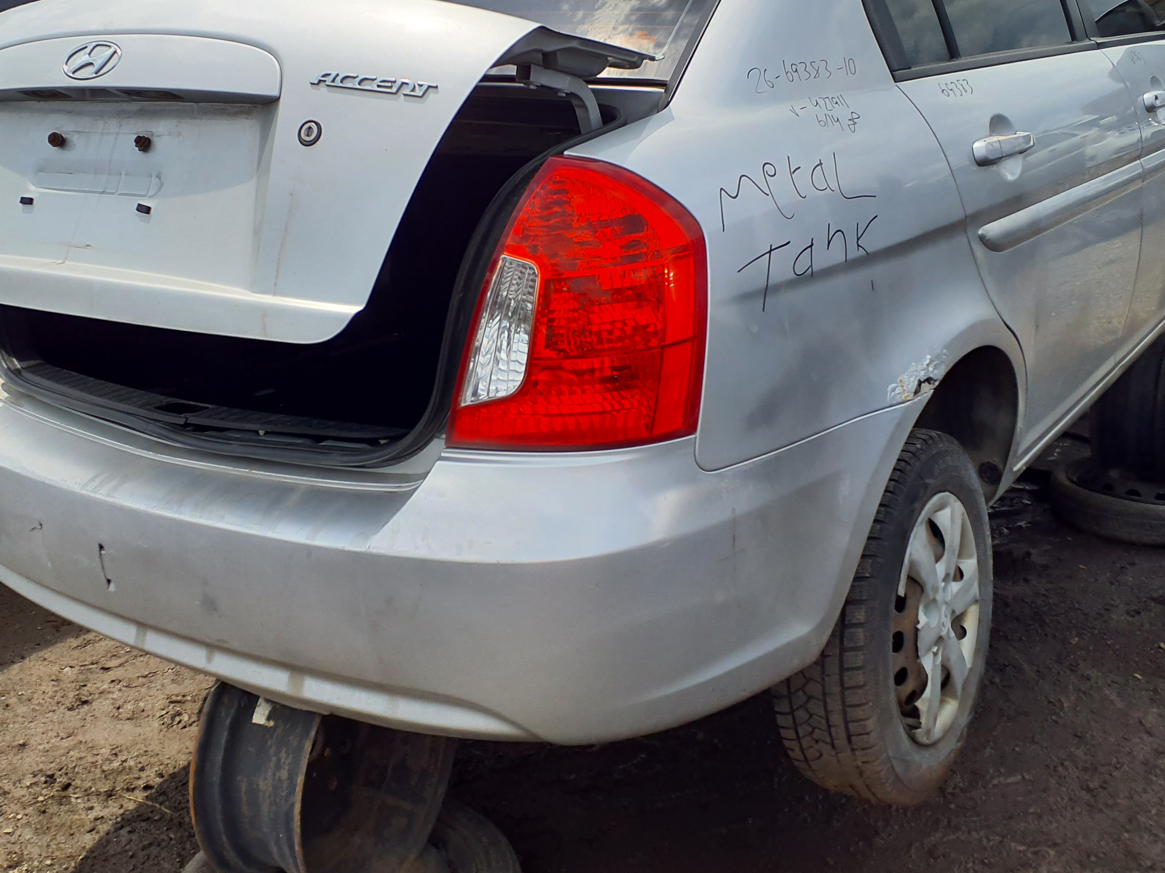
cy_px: 315
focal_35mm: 39
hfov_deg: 47.7
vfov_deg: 36.6
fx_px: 1312
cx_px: 495
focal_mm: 3.58
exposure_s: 1/2064
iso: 40
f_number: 1.9
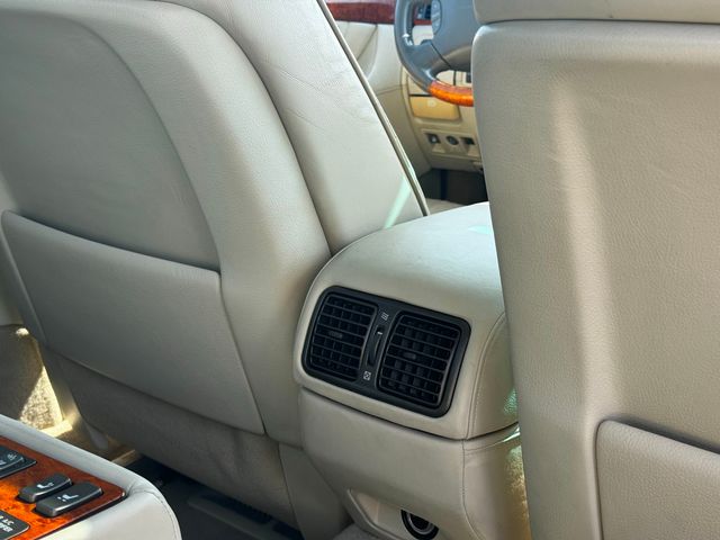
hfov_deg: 39.7
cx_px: 360
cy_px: 270
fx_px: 998
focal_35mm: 48
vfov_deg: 30.3
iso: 64
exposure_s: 1/558
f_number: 1.78
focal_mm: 6.76
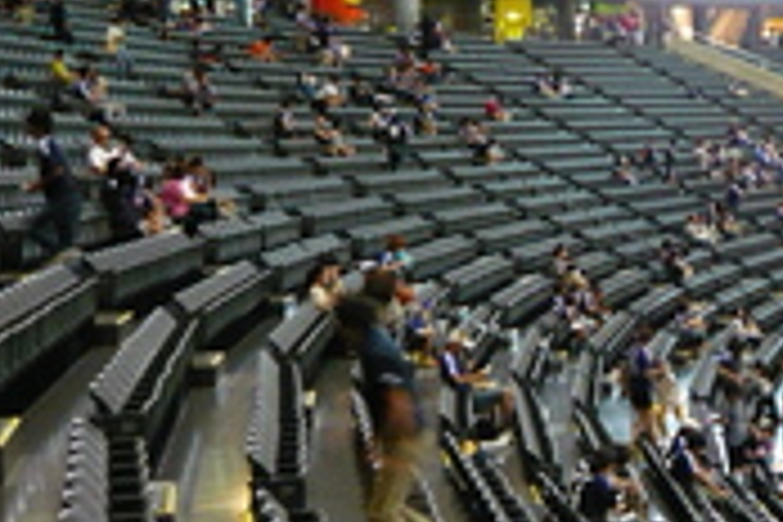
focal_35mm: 83
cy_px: 97
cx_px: 882
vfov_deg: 16.3
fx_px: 1805
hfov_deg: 22.9
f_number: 2.8
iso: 400
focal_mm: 5.5
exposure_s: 1/8
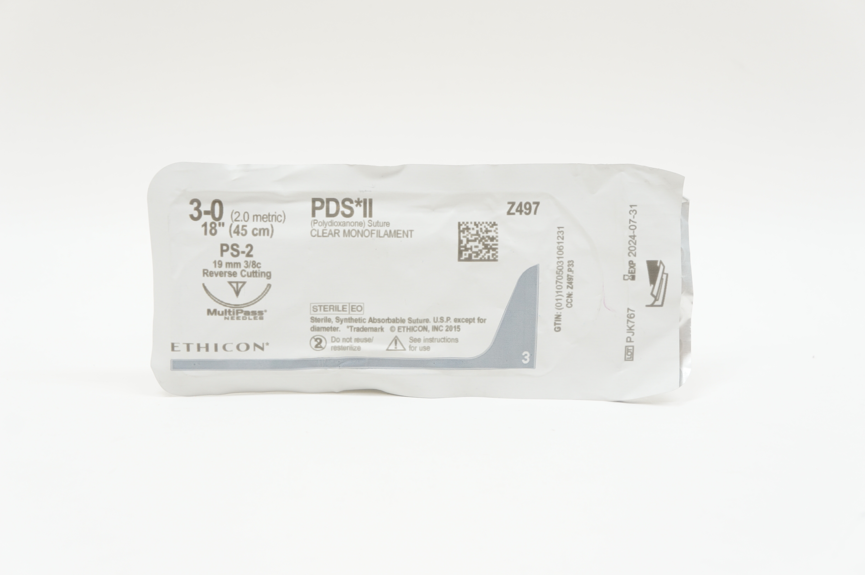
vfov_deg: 23.7
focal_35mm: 57
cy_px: 288
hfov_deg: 35.1
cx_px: 432
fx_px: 1368
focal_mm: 38
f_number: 6.3
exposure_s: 1/40
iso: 400
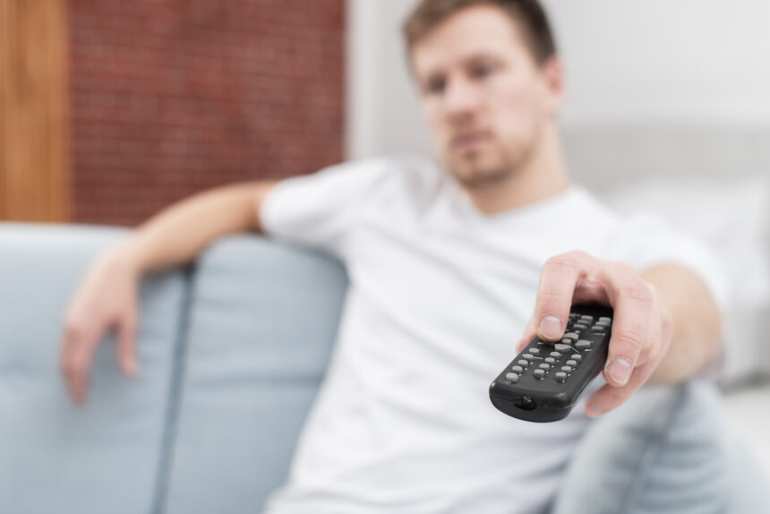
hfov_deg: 39.6
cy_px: 257
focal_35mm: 50
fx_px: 1070
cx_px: 385
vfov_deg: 27.0
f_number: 3.2
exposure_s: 1/125
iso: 125
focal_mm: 50
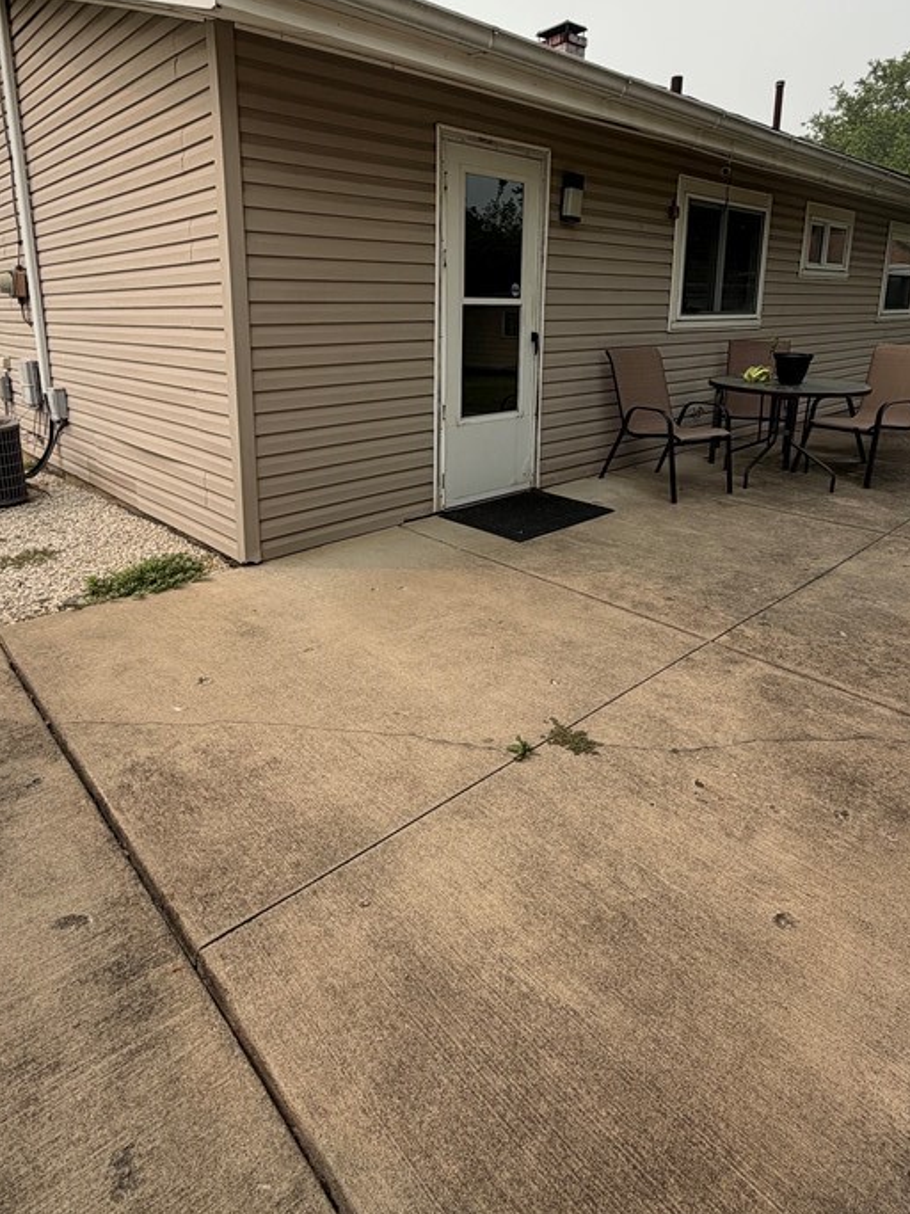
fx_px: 736
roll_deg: +0.6
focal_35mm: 21
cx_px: 409
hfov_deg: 63.3
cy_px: 467
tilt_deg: -12.6
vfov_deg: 77.8
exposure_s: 1/770
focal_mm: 2.22
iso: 25
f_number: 2.2
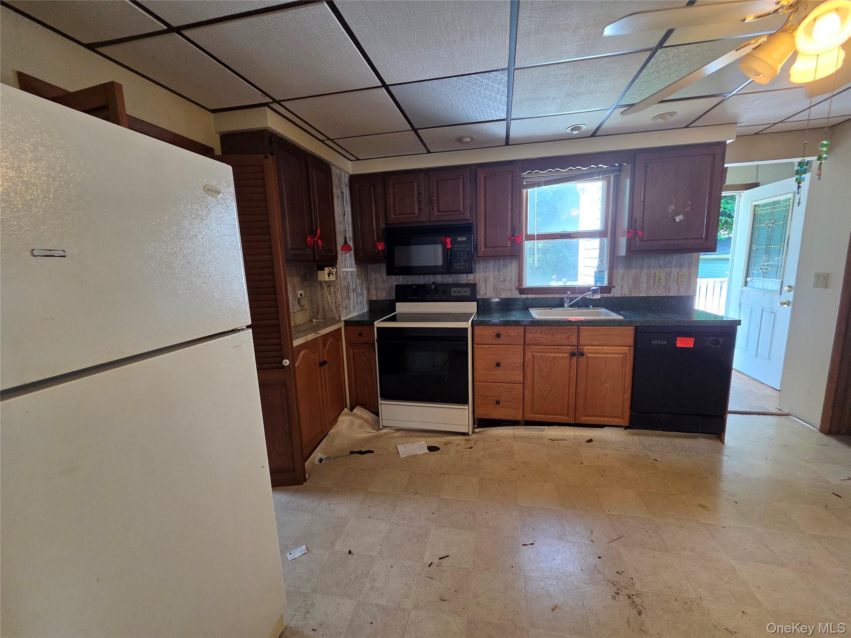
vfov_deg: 89.9
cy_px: 319
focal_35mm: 13
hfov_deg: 106.2
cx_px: 426
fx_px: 320
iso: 250
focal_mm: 2.2
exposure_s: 1/120
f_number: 2.2
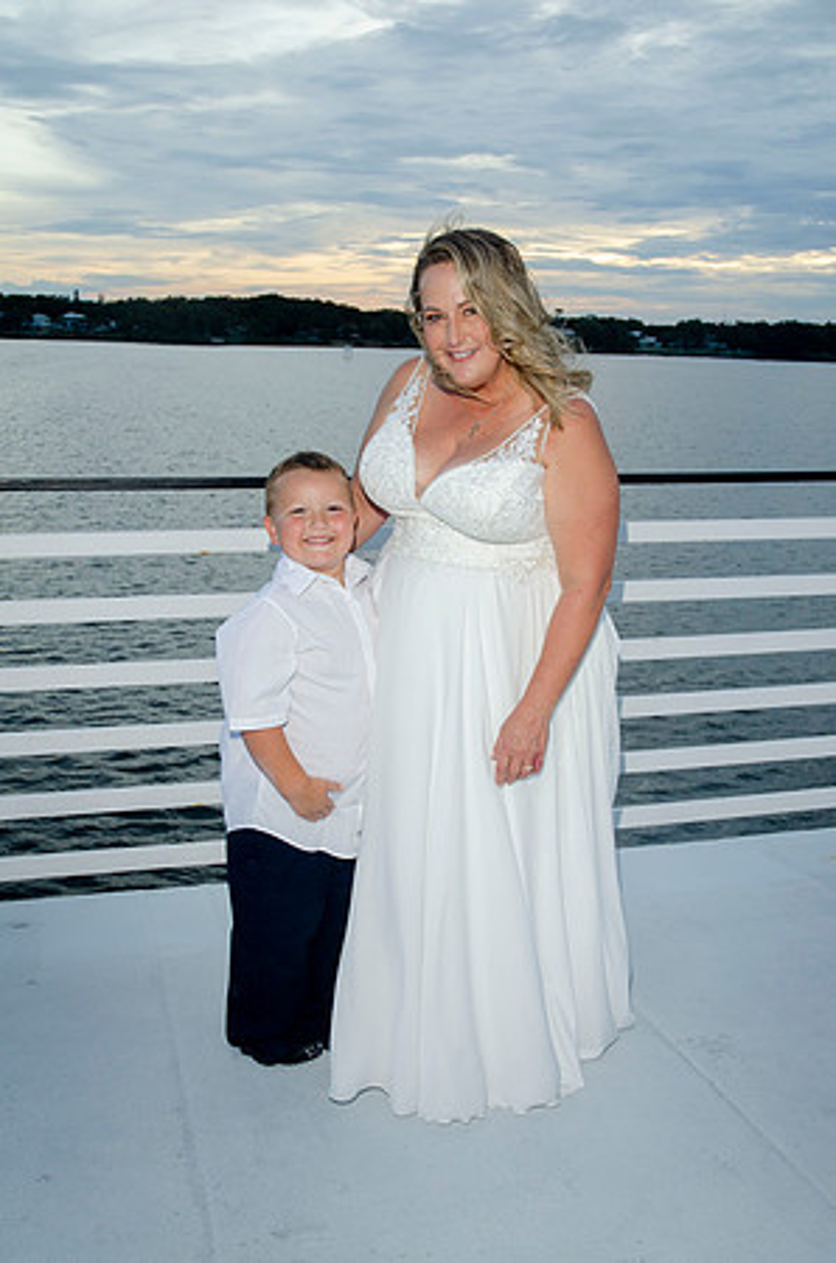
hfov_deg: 35.3
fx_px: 1312
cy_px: 632
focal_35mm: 38
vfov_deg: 51.4
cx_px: 418
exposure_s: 1/100
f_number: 5.6
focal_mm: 25
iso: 200
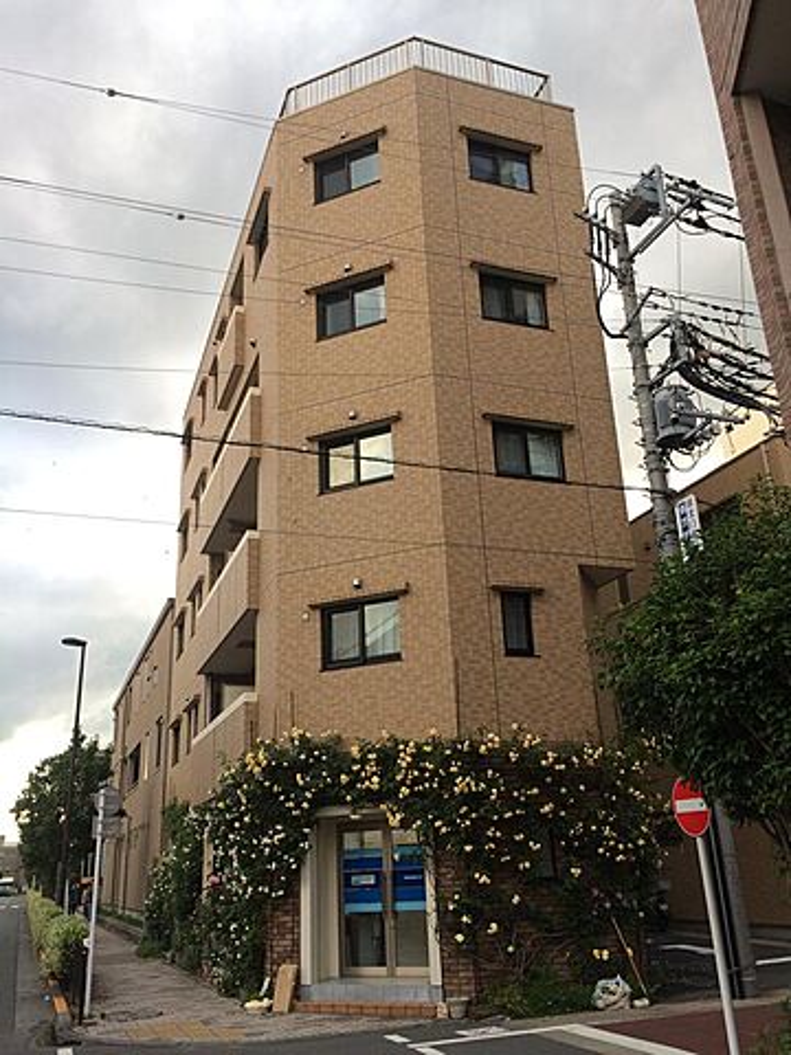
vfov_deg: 61.7
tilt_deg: +20.3
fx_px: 884
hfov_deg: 48.2
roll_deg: +3.5
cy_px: 528
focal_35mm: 29
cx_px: 396
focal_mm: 4.15
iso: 32
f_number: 2.2
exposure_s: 1/132
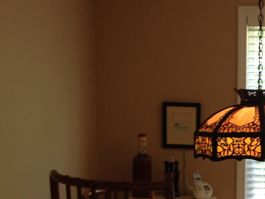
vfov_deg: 14.5
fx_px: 773
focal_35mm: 101
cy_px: 189
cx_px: 278
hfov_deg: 18.8
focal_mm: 4.28
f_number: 2.4
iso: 50
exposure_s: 1/24
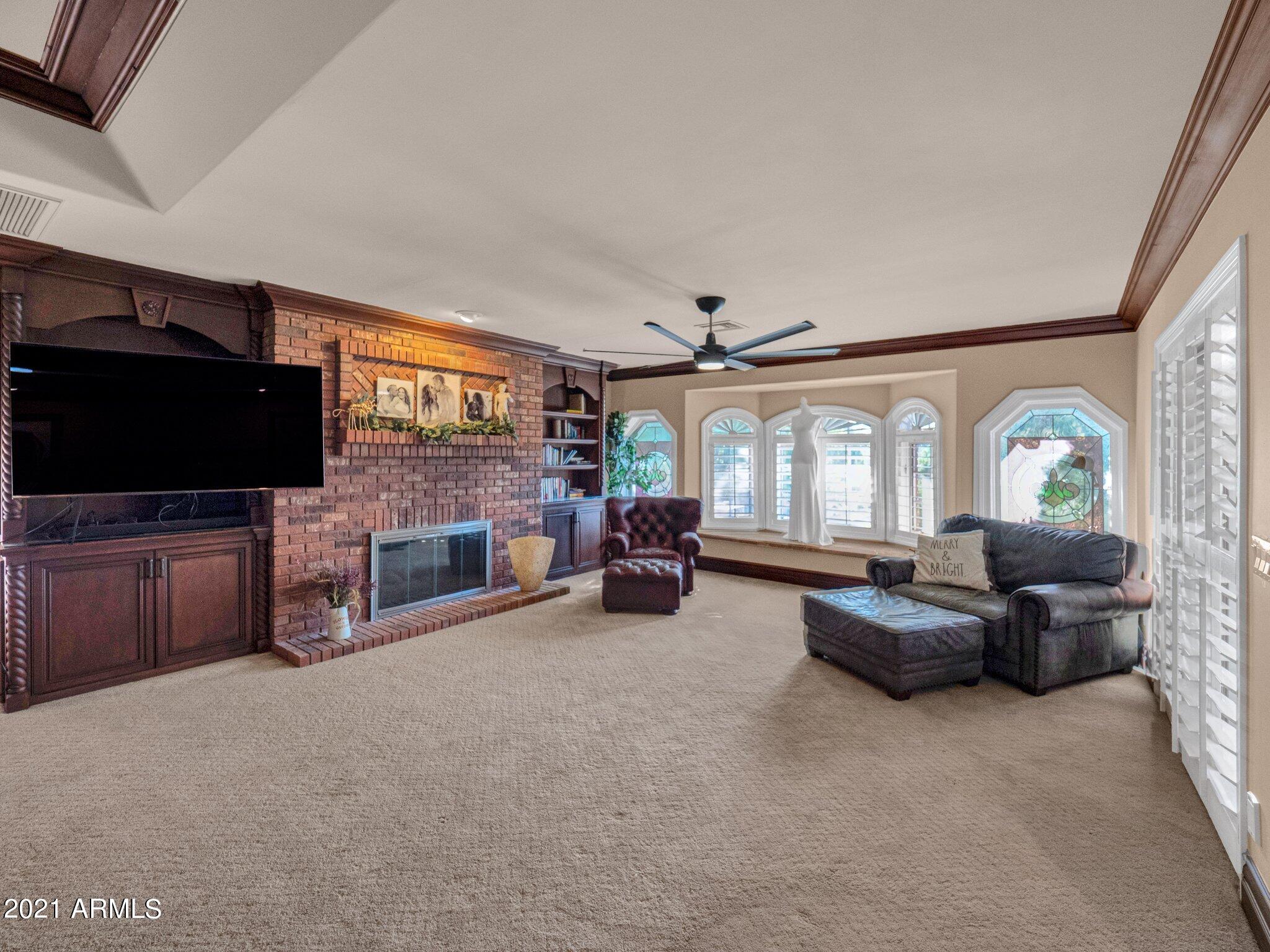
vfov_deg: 85.7
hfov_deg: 102.1
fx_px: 514
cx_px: 635
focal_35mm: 14
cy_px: 476
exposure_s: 1/20
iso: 800
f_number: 4
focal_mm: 7
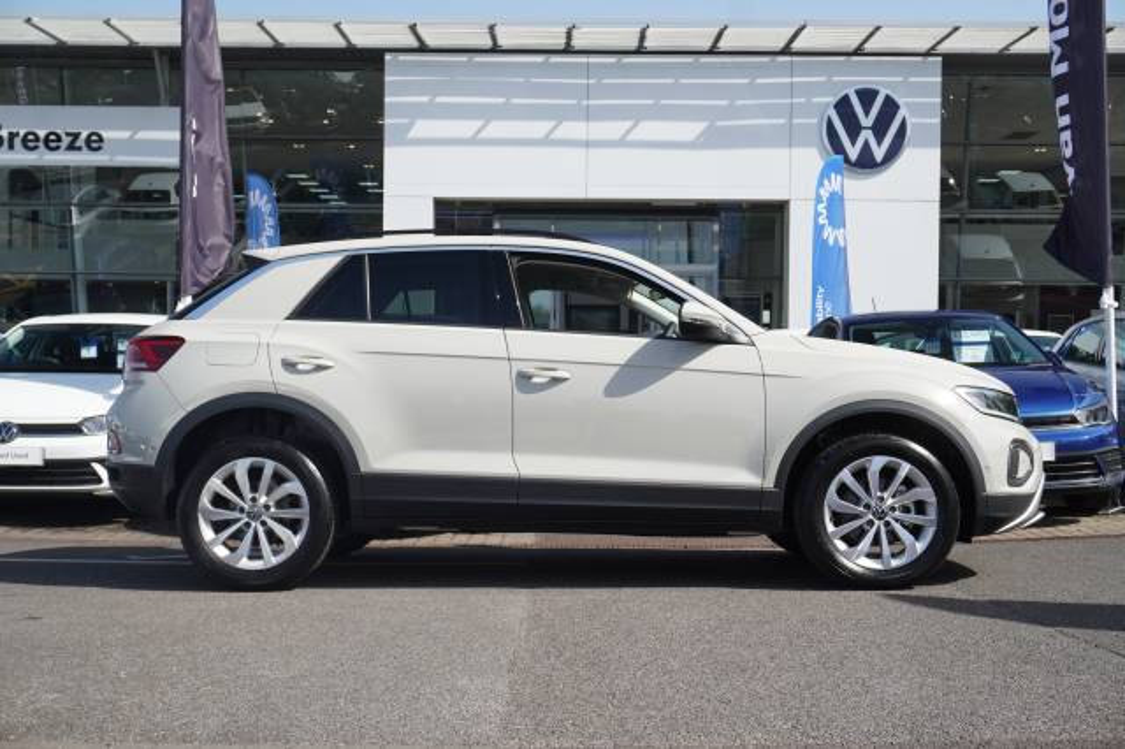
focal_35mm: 44
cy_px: 374
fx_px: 1359
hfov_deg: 45.0
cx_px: 562
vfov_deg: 30.8
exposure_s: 1/160
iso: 100
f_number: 7.1
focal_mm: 29
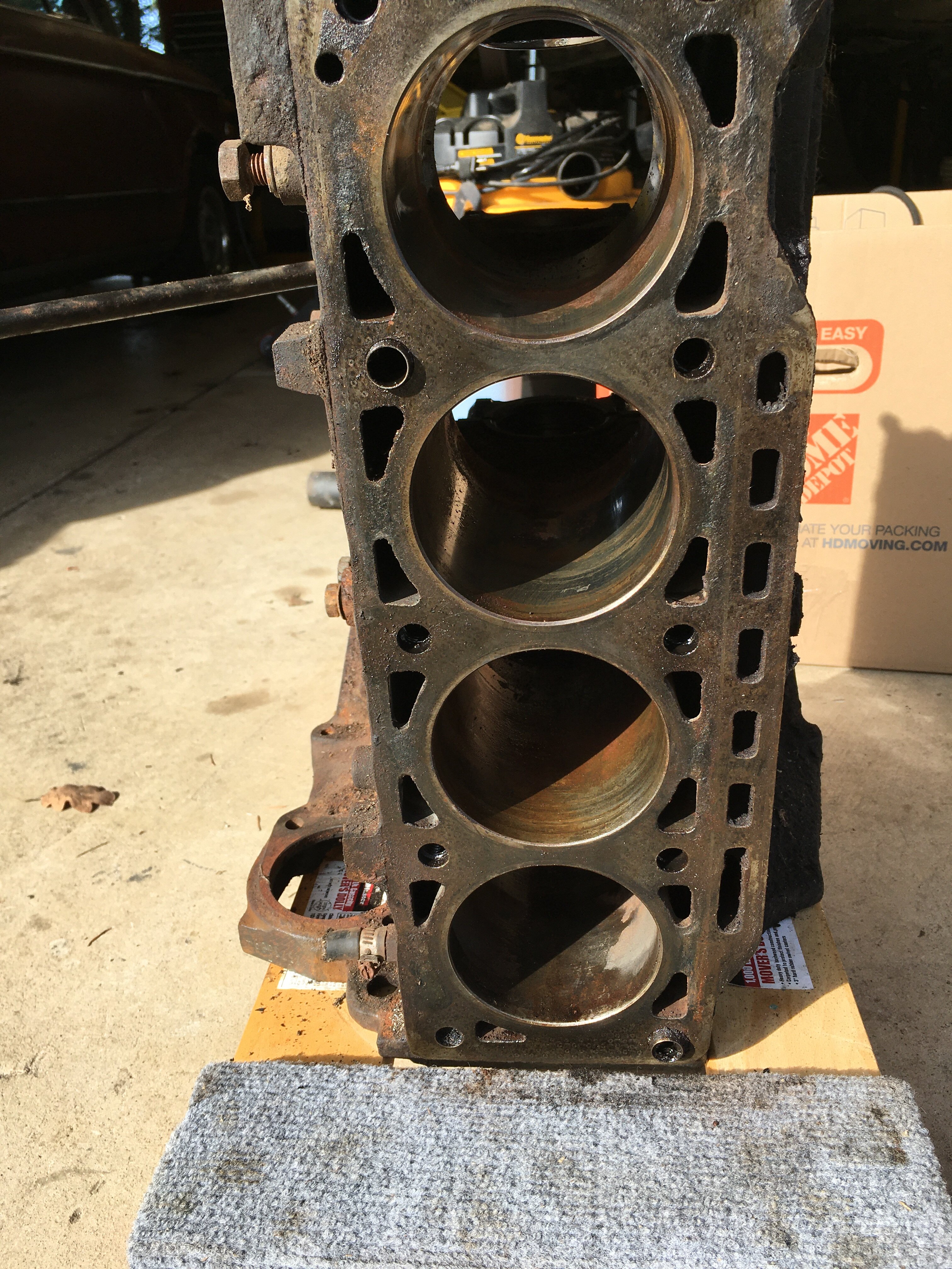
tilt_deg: -24.3
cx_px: 476
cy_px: 634
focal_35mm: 29
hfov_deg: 48.2
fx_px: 1063
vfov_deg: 61.7
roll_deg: +3.9
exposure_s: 1/447
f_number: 2.2
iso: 25
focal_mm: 4.15
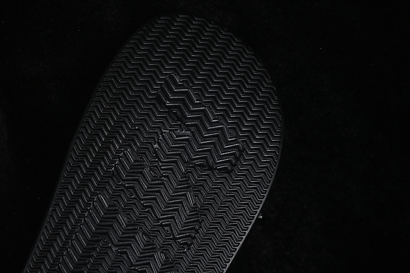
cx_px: 205
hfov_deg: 27.0
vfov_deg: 18.2
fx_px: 854
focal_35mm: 75
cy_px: 136
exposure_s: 1/60
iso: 160
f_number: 6.3
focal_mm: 50
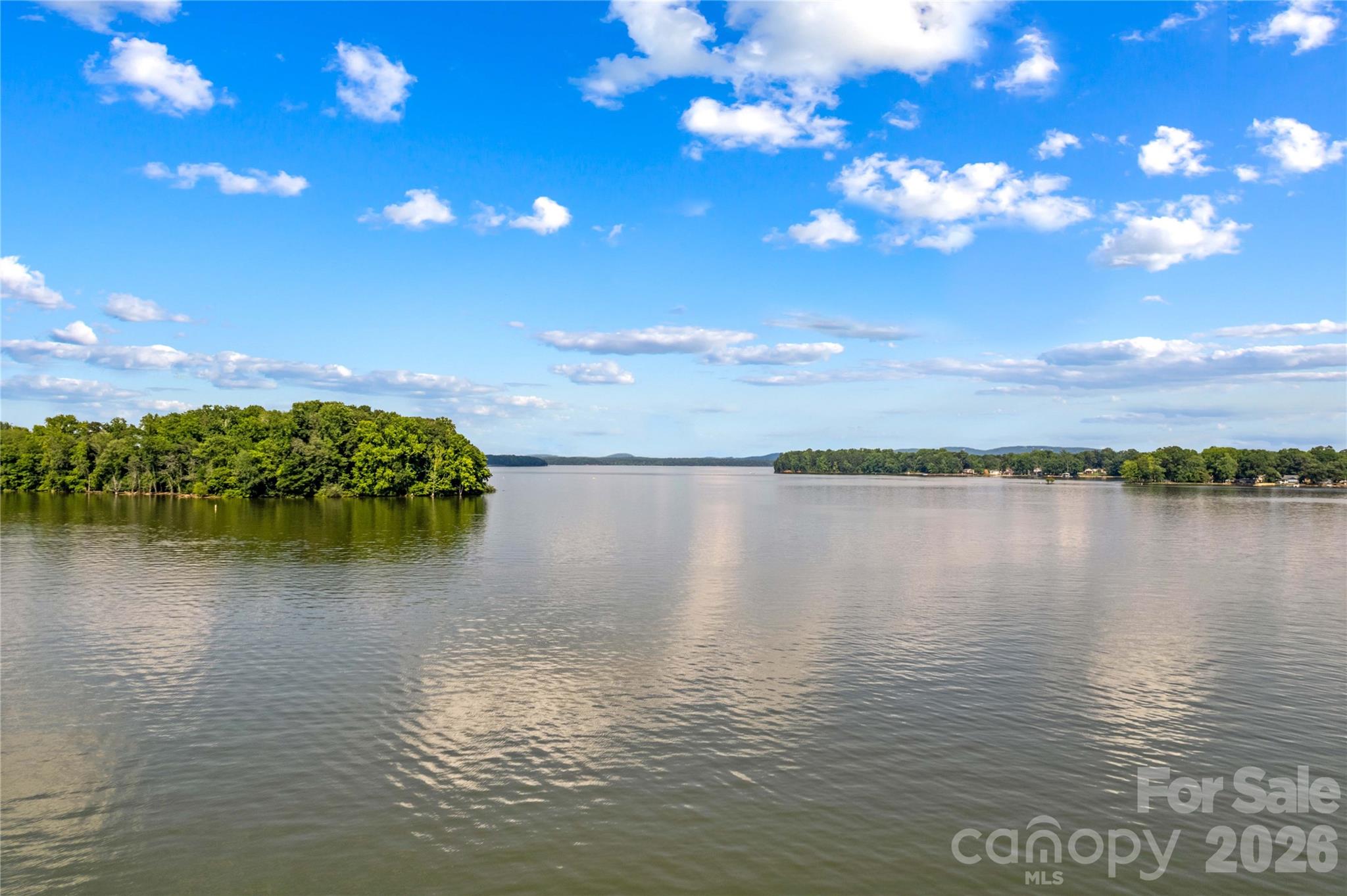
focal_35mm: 22
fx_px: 823
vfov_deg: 57.2
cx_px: 674
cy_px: 448
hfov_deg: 78.6
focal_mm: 8.38
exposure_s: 1/1500
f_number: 2.8
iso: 110
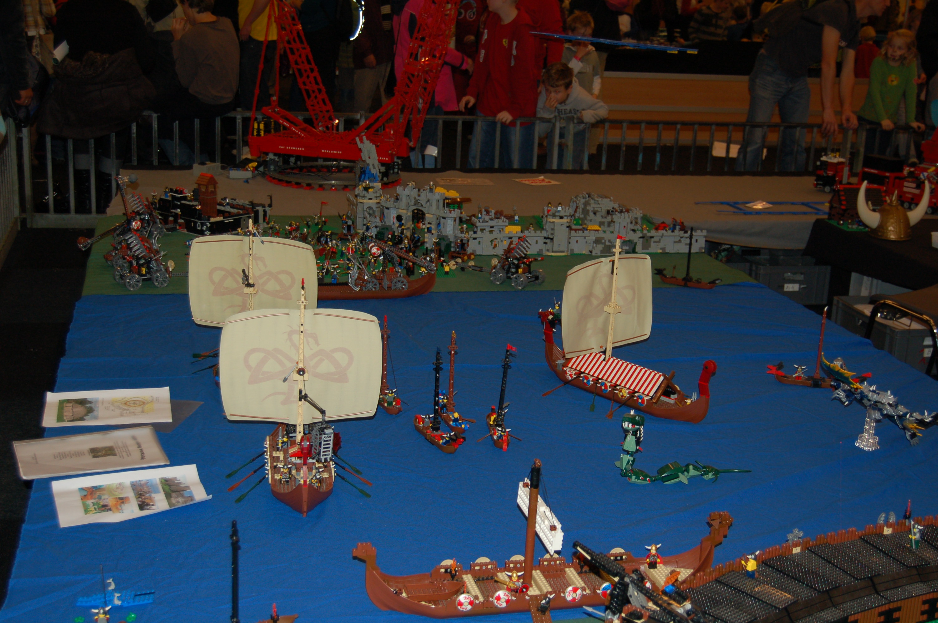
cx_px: 469
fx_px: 1250
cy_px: 312
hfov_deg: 41.1
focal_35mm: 48
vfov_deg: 28.0
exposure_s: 1/60
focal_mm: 32
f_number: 4.5
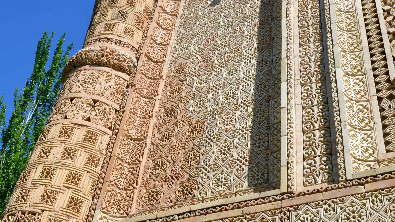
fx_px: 534
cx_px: 243
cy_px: 24
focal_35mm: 51
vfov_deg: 22.9
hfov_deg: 40.3
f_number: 8
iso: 110
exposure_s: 1/250
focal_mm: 18
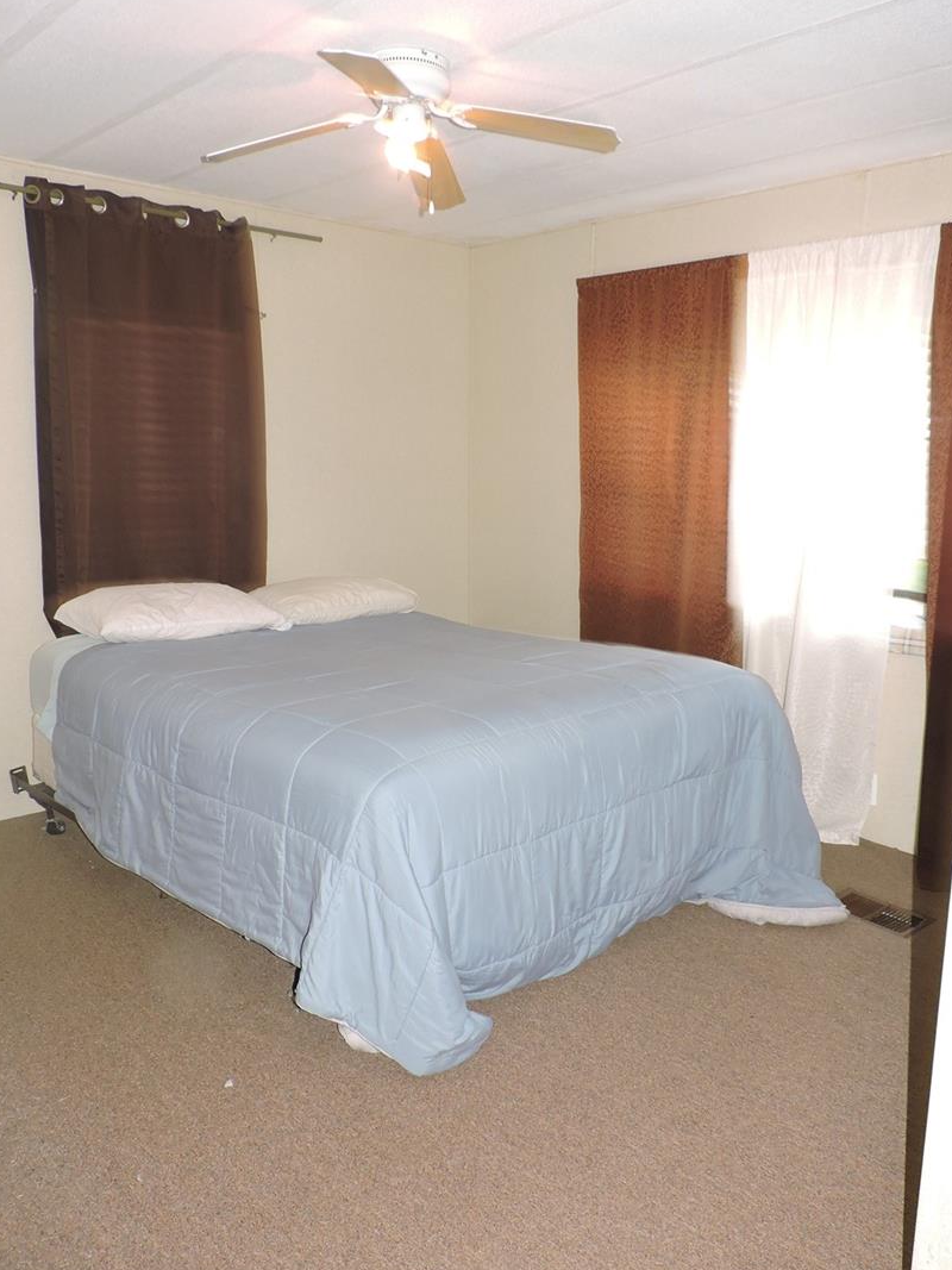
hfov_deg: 51.3
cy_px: 623
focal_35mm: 27
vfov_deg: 65.3
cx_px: 524
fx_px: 990
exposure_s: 1/30
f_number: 3
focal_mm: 4.3
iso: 200
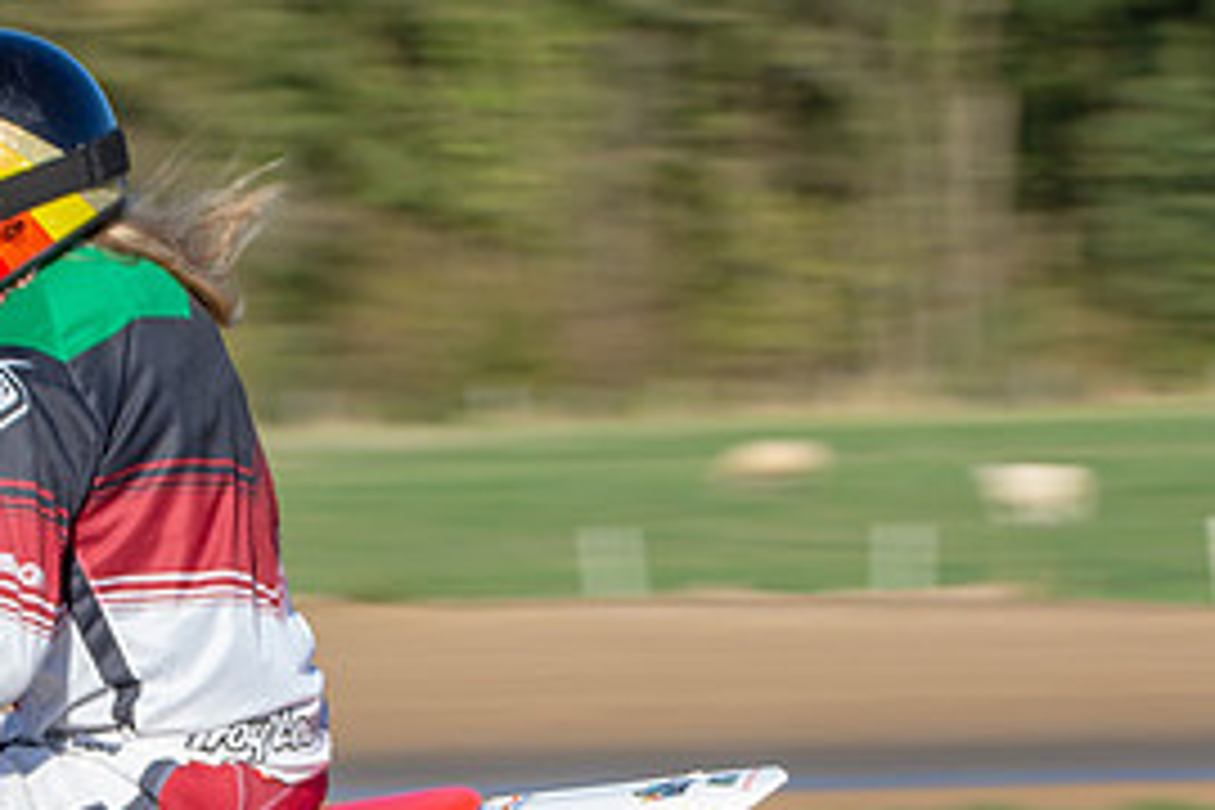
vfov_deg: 3.6
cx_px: 230
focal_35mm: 380
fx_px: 12824
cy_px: 517
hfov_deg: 5.4
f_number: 10
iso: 200
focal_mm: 92
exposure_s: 1/160
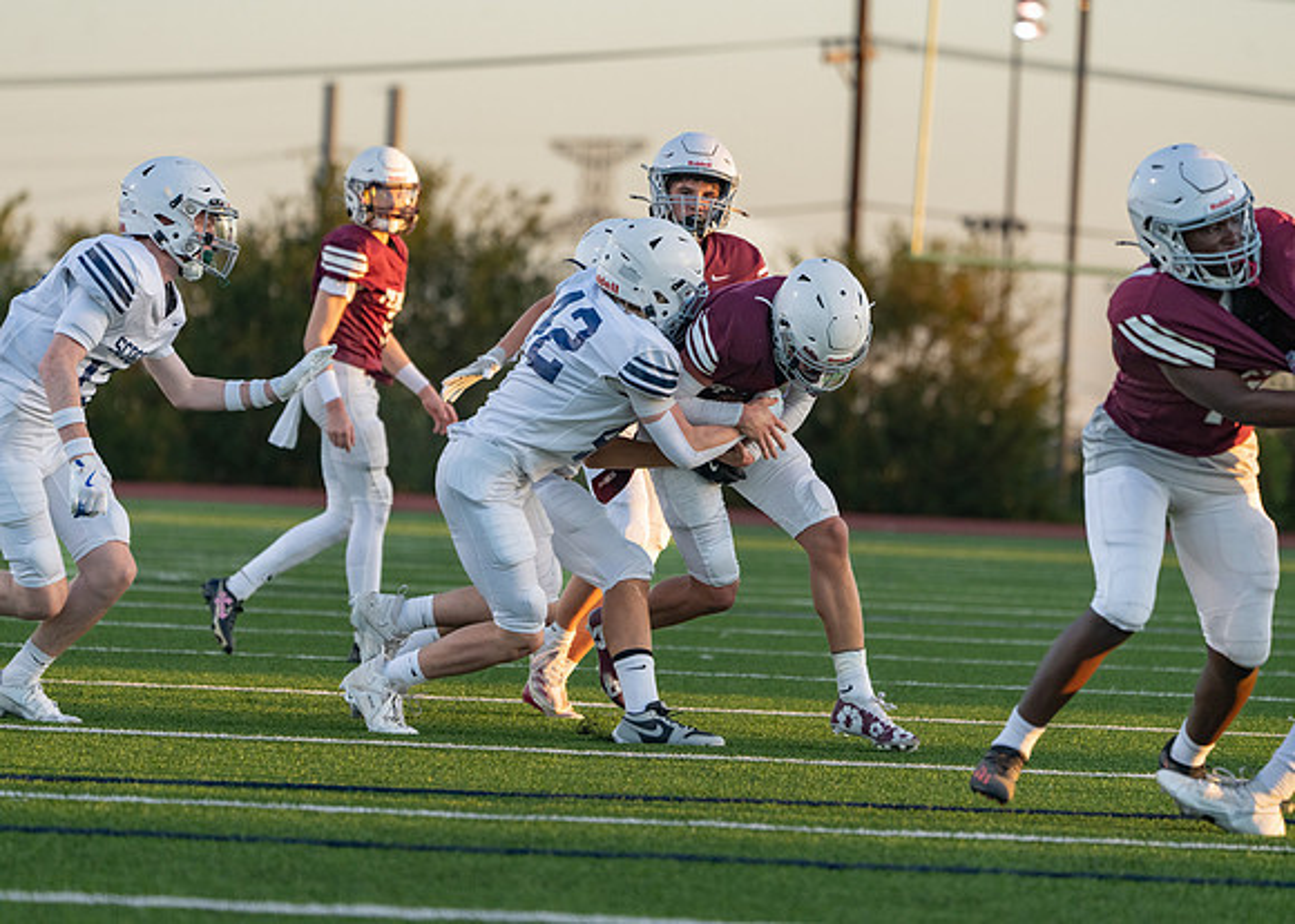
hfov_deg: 7.4
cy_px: 462
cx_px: 648
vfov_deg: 5.3
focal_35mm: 272
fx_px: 10008
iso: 1600
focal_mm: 259
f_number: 5.6
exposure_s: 1/1000
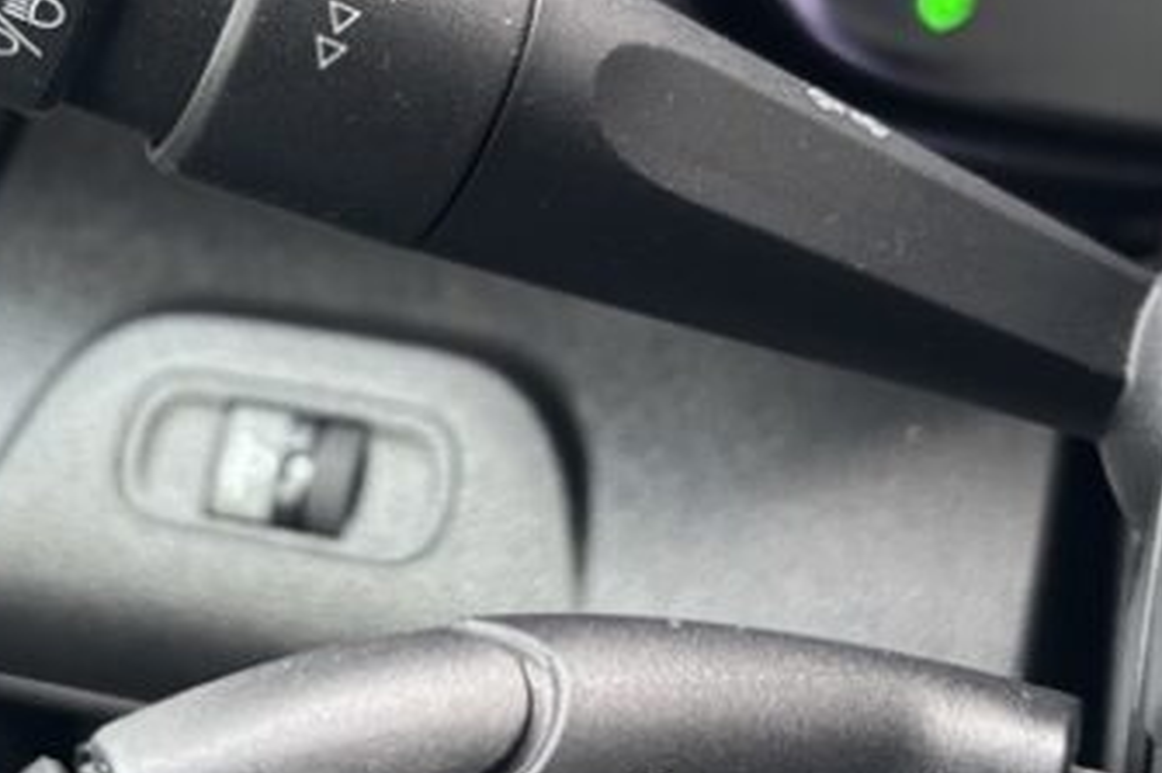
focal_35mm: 62
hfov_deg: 32.3
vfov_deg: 21.8
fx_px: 2000
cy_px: 263
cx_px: 451
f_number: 1.6
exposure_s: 1/60
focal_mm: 5.96
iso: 400
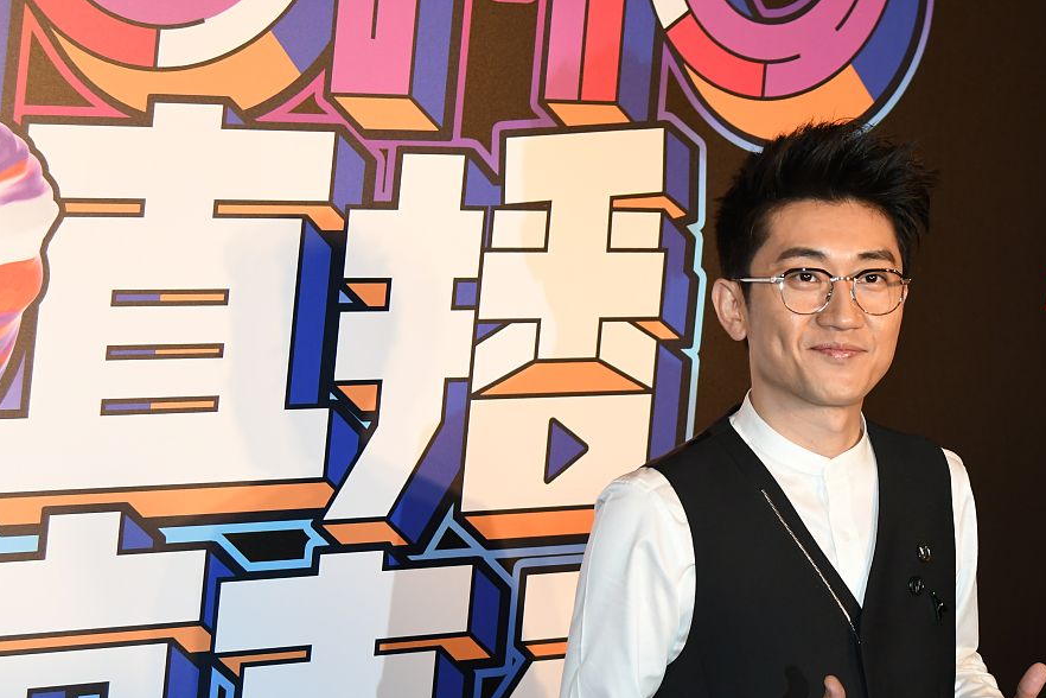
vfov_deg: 13.9
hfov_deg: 20.8
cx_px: 631
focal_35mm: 98
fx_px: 2847
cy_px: 474
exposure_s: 1/250
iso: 800
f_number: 4
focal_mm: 48
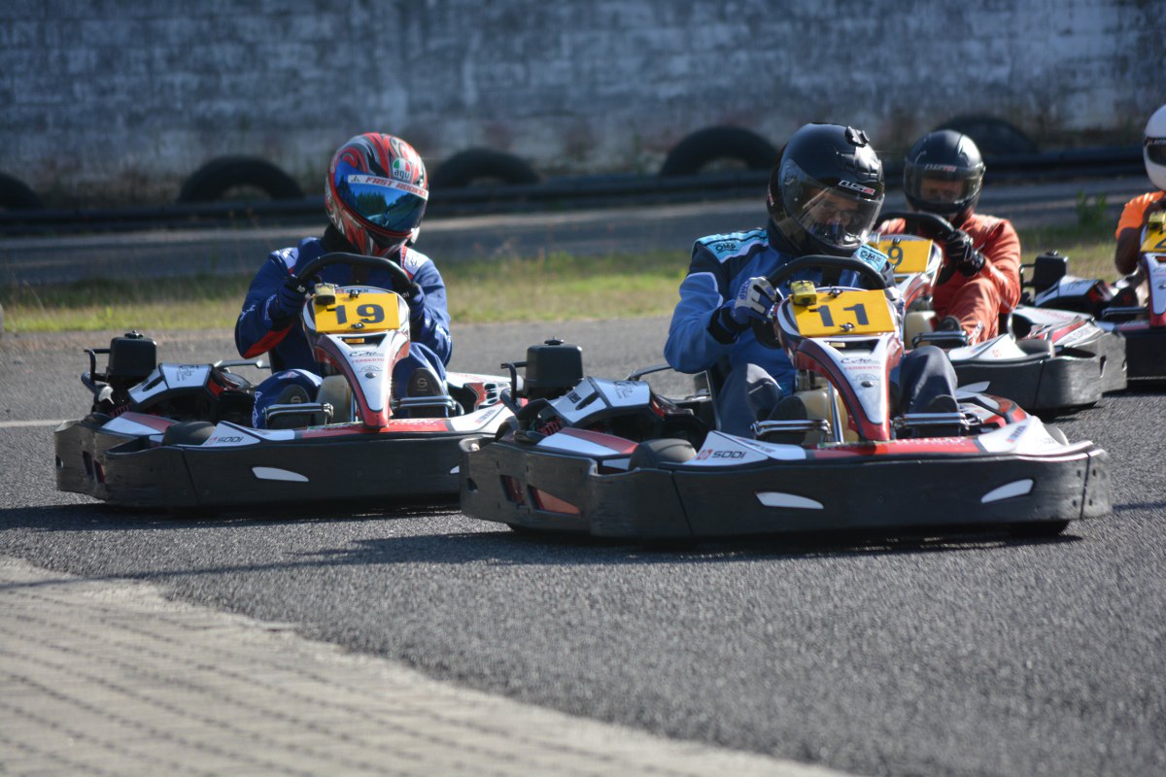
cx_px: 583
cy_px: 388
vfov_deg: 5.2
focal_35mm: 262
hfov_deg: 7.8
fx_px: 8501
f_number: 5.3
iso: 500
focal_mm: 175
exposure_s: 1/1000
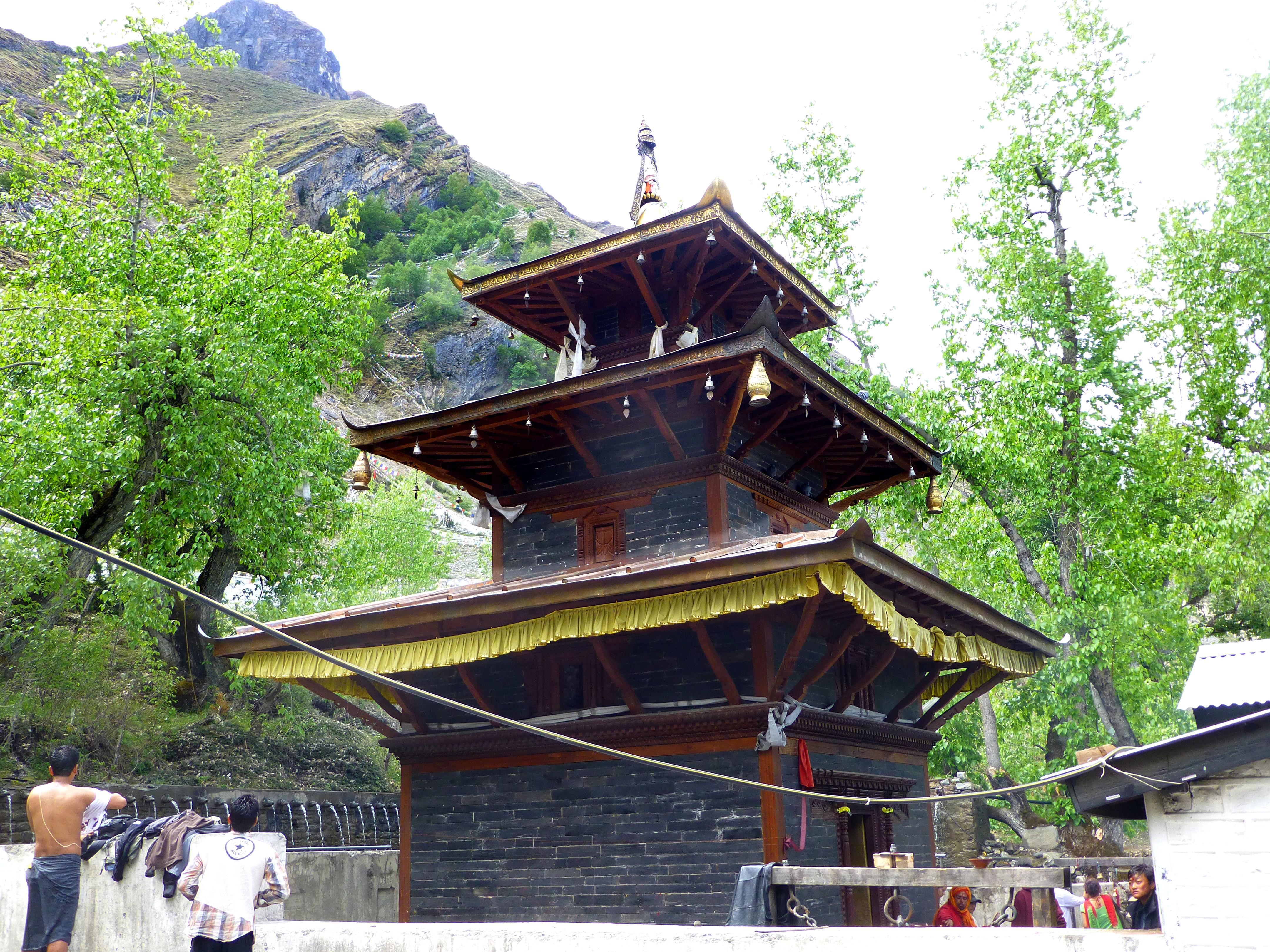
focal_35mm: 34
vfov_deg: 41.8
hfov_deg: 54.0
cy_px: 476
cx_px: 635
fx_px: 1247
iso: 100
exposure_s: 1/125
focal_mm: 6.1
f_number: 3.7
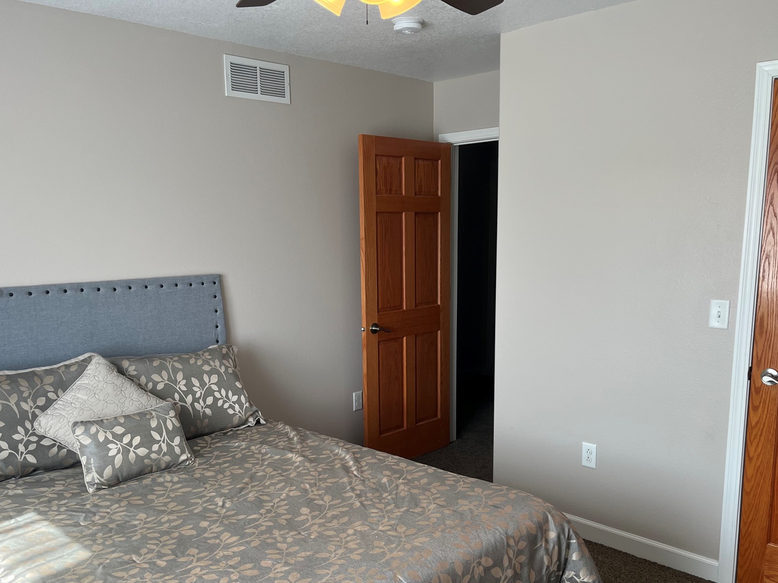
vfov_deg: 44.0
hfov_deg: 56.8
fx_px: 719
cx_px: 382
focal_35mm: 32
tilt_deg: -10.2
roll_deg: +0.5
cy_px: 344
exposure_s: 1/120
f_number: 1.6
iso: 50
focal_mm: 5.1
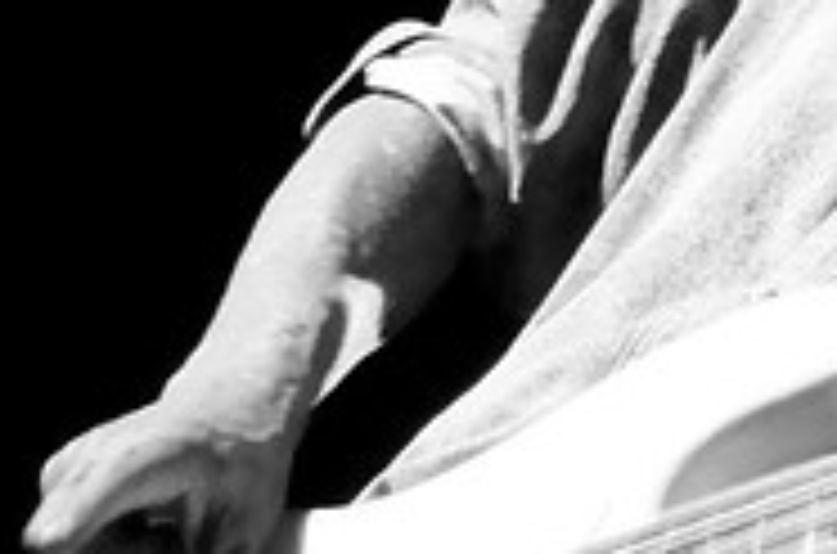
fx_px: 5427
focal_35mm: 234
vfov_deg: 5.8
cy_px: 56
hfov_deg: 8.7
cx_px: 1076
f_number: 1.8
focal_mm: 50
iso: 1000
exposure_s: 1/50
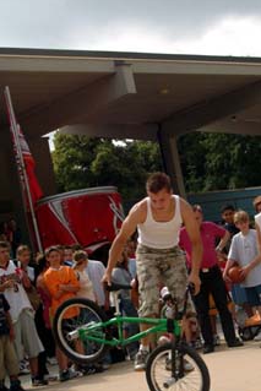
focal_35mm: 93
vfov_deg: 21.8
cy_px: 255
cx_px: 215
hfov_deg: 14.6
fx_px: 1010
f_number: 11
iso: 200
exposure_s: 1/500
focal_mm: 36
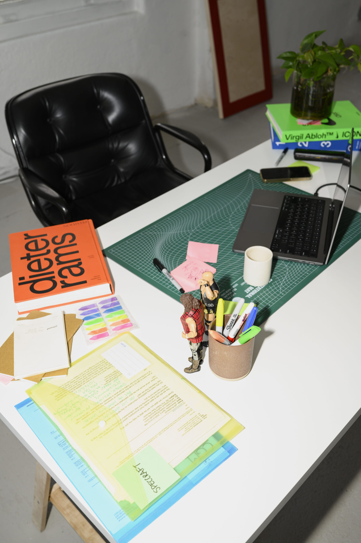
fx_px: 527
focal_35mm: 35
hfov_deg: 37.8
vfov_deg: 54.5
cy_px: 272
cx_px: 180
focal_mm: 35
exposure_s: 1/200
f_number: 5.6
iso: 400
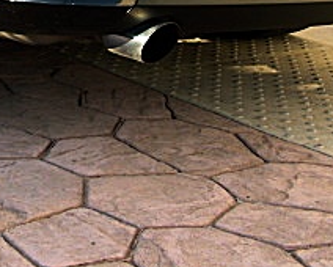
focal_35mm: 106
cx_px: 25
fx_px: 1046
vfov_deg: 13.9
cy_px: -90
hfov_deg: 17.8
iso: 50
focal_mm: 6.3
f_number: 2.8
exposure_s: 1/125
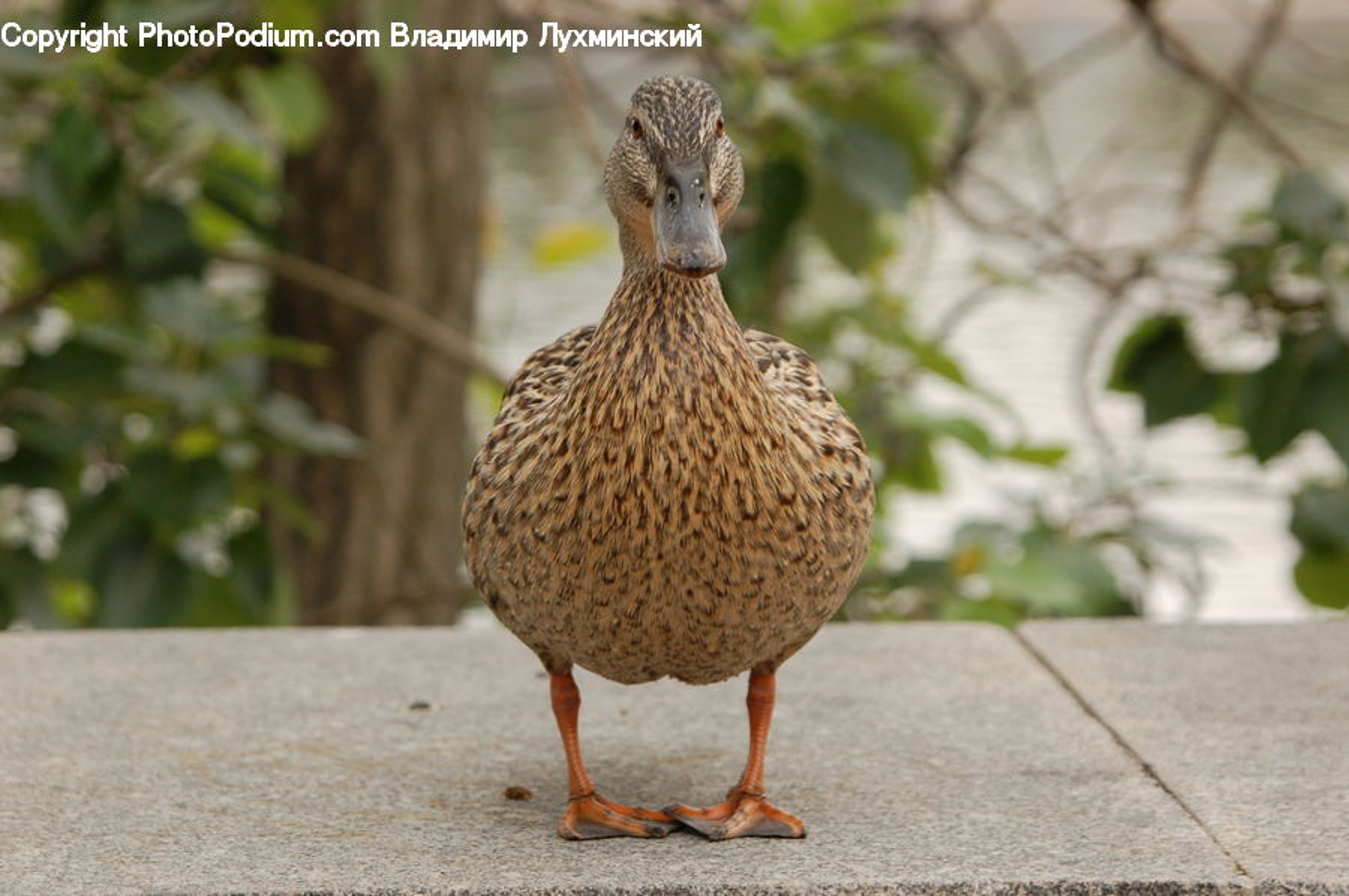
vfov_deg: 8.3
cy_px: 448
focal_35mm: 165
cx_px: 674
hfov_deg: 12.5
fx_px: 6176
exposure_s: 1/125
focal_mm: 110
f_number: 5.6
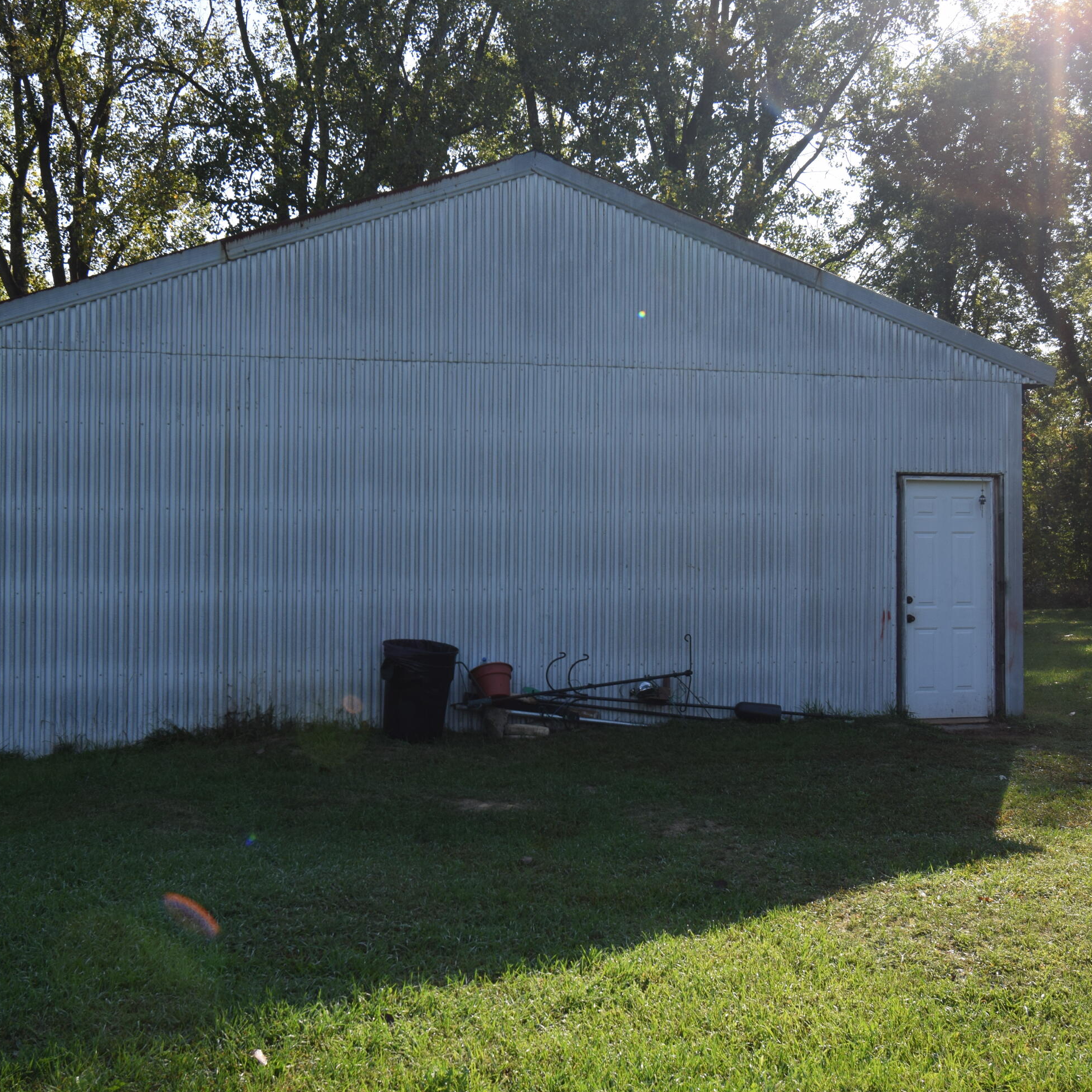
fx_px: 1392
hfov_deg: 42.8
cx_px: 480
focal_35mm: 39
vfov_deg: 42.8
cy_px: 540
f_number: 8
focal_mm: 20
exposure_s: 1/250
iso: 200
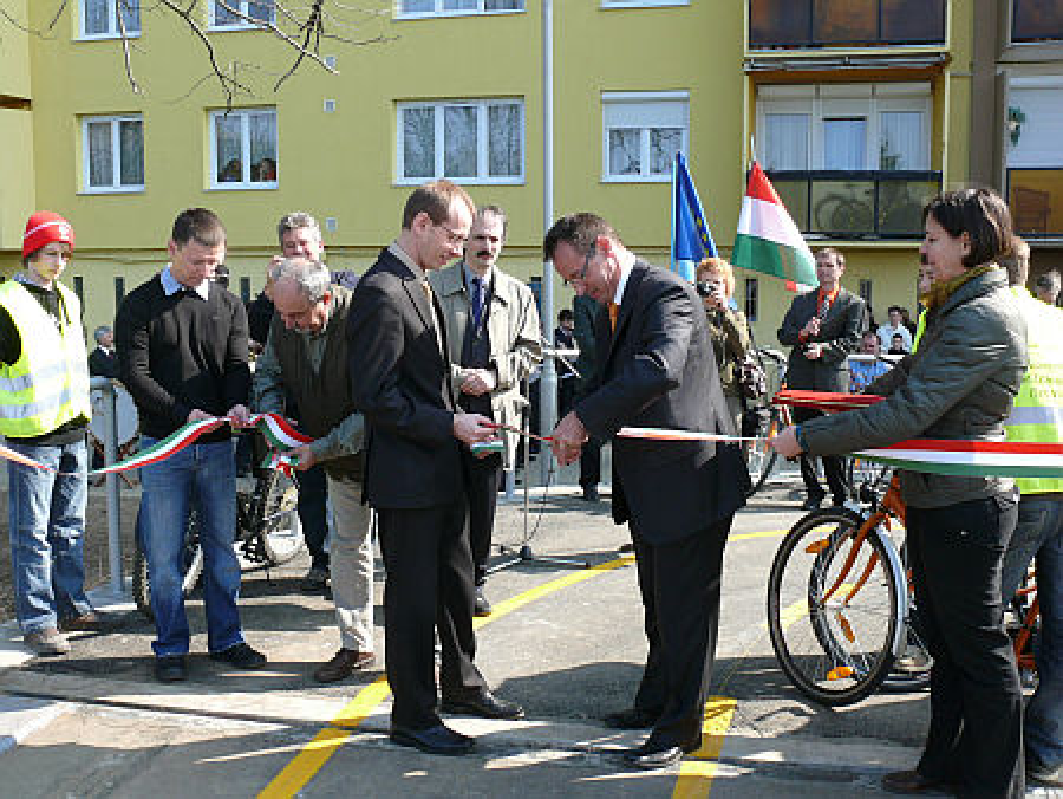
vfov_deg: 38.7
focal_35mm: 37
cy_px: 400
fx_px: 1137
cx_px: 532
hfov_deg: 50.1
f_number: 4.5
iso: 100
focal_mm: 7.9
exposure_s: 1/200
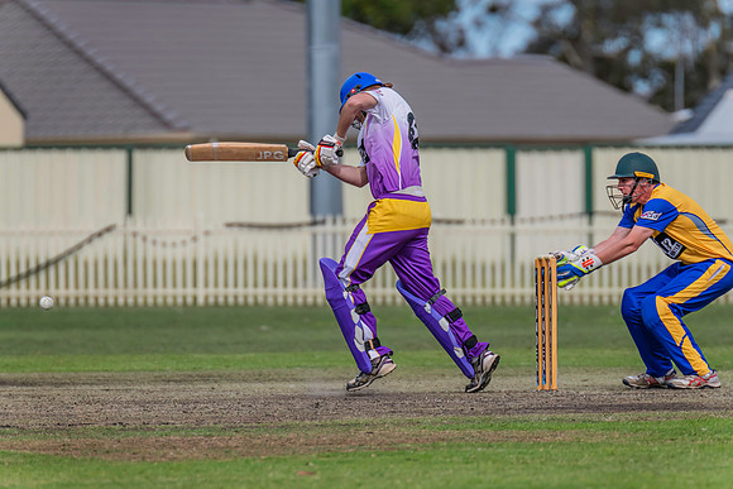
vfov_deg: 2.3
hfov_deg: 3.4
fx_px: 12287
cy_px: 244
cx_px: 366
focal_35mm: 603
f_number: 7.1
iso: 800
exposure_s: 1/2500
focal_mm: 600
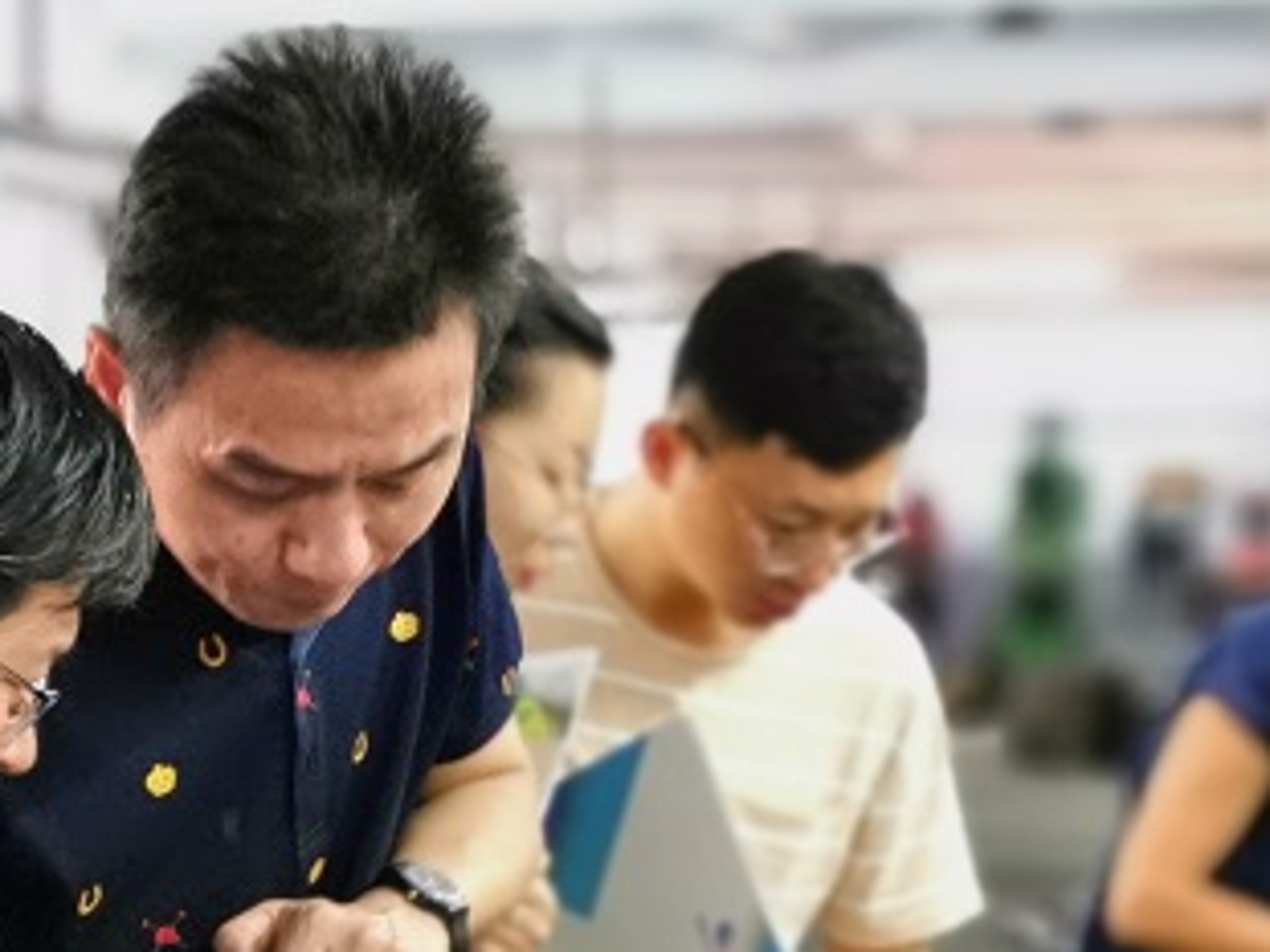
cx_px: 143
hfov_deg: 18.0
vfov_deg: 13.5
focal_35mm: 108
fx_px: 3961
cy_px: 993
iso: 640
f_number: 1.6
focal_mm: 5.56
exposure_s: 1/20
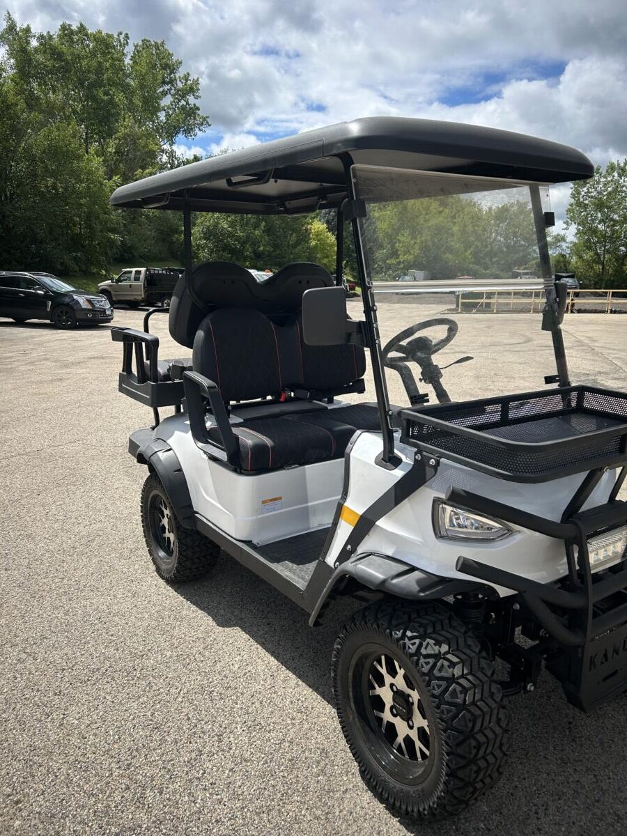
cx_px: 314
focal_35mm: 26
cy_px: 418
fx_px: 628
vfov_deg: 67.3
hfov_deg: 53.1
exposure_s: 1/3704
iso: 50
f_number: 1.5
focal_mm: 5.7
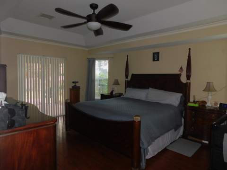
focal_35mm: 23
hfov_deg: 74.0
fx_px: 151
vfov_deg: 58.8
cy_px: 85
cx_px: 114
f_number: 3
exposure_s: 1/30
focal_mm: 4
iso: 200
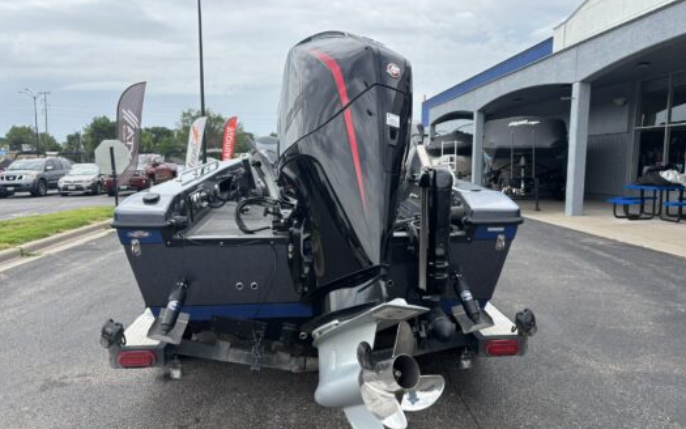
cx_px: 343
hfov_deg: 66.5
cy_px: 228
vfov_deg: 44.5
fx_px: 523
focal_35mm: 28
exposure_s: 1/1295
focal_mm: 5.96
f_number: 1.6
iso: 50
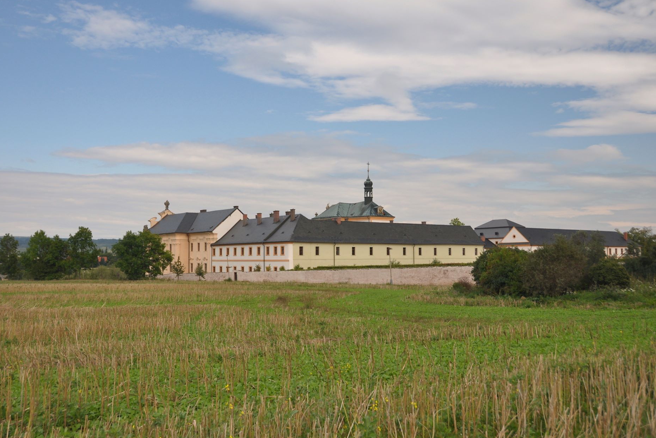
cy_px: 216
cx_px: 324
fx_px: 620
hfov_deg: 55.8
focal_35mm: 34
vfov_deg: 38.9
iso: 320
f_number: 3.8
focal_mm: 22
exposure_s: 1/1000
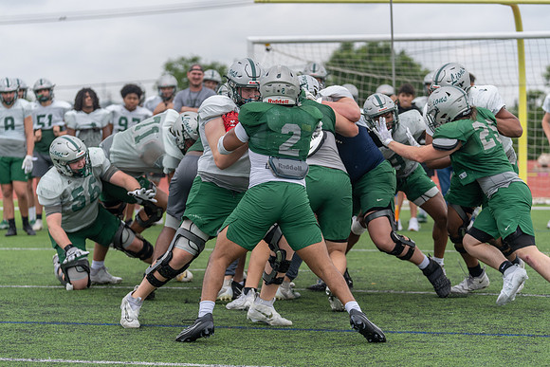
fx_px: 1971
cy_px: 184
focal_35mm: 129
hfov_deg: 15.9
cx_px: 275
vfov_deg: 10.6
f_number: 3.5
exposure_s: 1/1250
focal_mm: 121
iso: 200
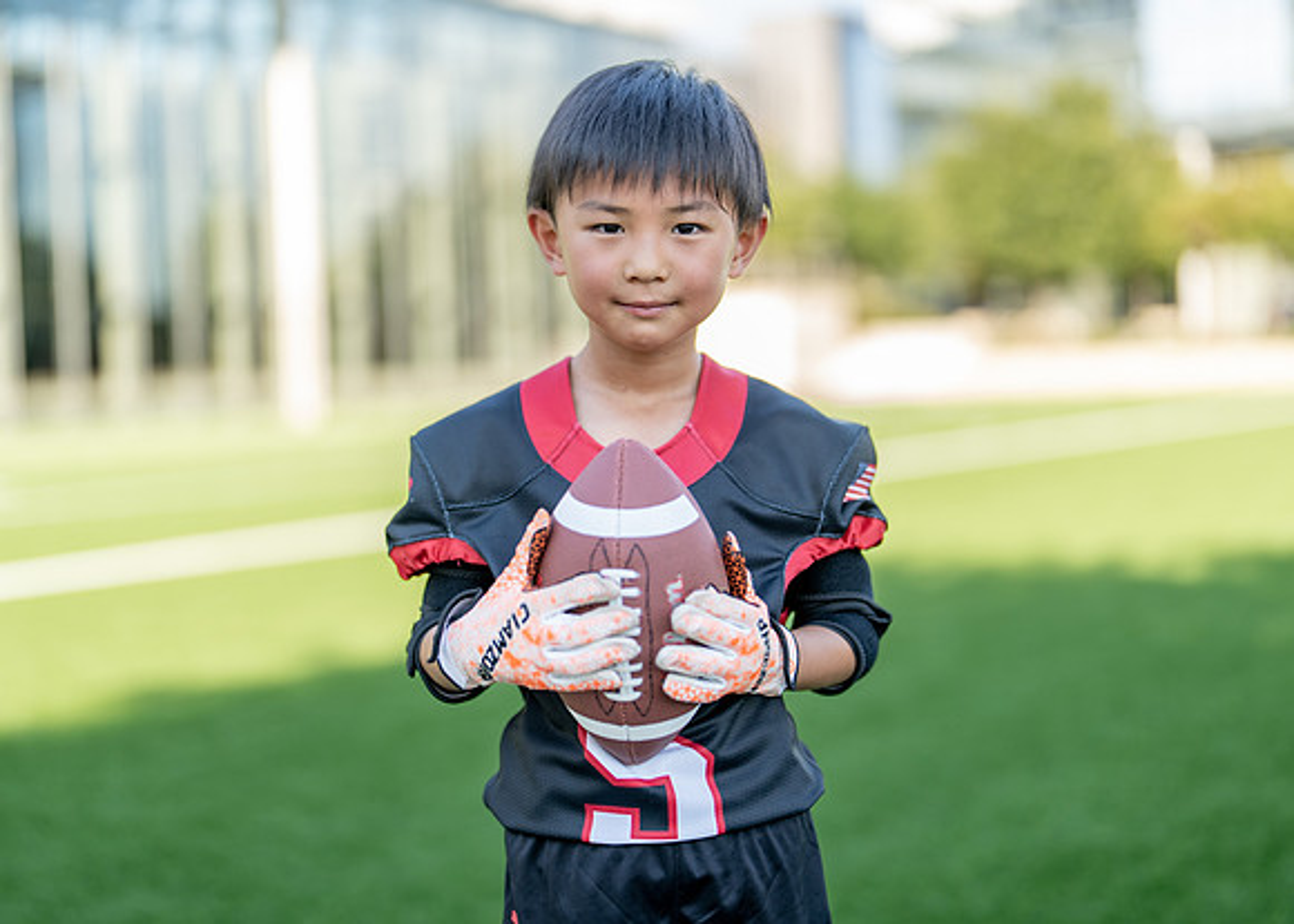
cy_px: 412
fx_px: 2165
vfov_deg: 24.1
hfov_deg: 33.3
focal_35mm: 59
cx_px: 625
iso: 100
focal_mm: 50
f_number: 1.2
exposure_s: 1/1250
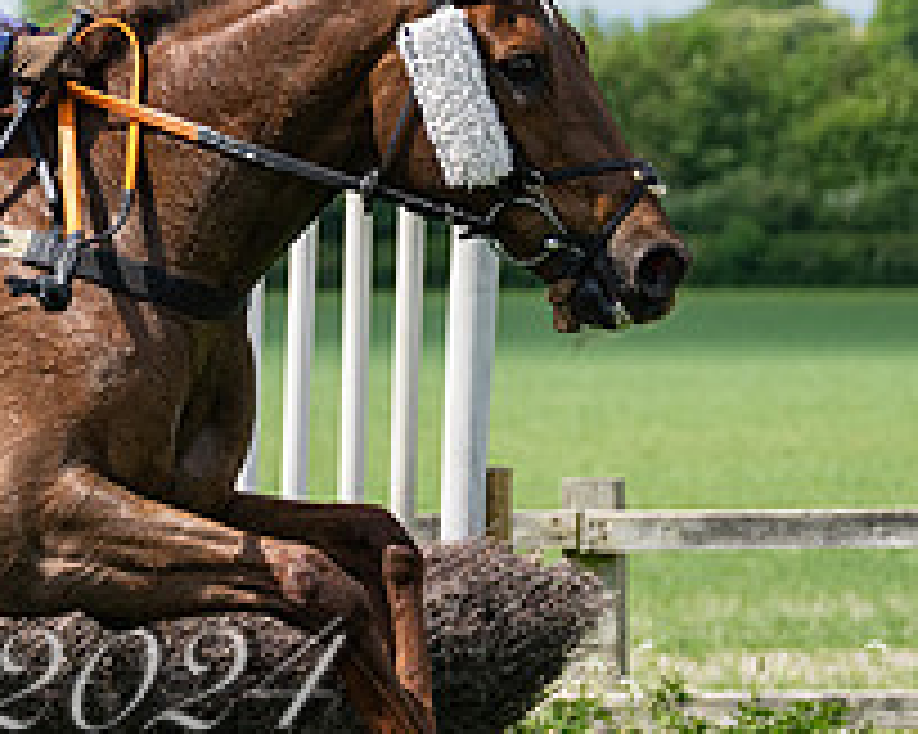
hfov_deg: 6.9
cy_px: 219
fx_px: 7495
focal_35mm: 276
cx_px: -404
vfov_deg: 5.6
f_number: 2.8
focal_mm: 70
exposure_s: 1/5000
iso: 400
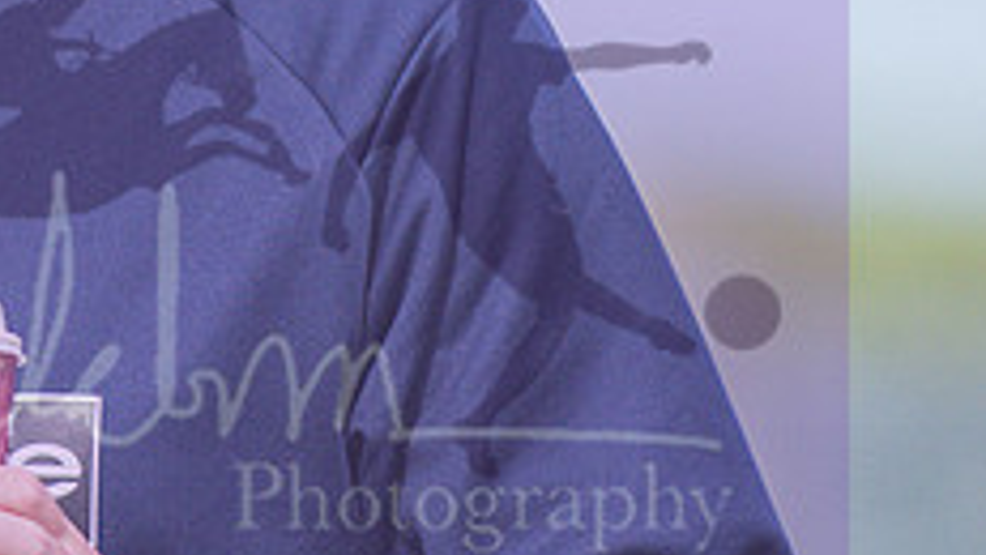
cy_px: -438
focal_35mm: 1187
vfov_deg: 1.0
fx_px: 31037
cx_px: -302
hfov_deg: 1.8
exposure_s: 1/4000
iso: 400
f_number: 4
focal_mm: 300
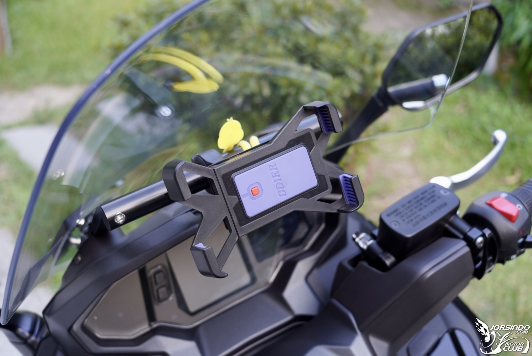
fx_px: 636
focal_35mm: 43
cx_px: 266
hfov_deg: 45.4
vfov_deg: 31.2
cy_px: 178
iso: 320
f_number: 5.6
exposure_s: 1/60
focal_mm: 43
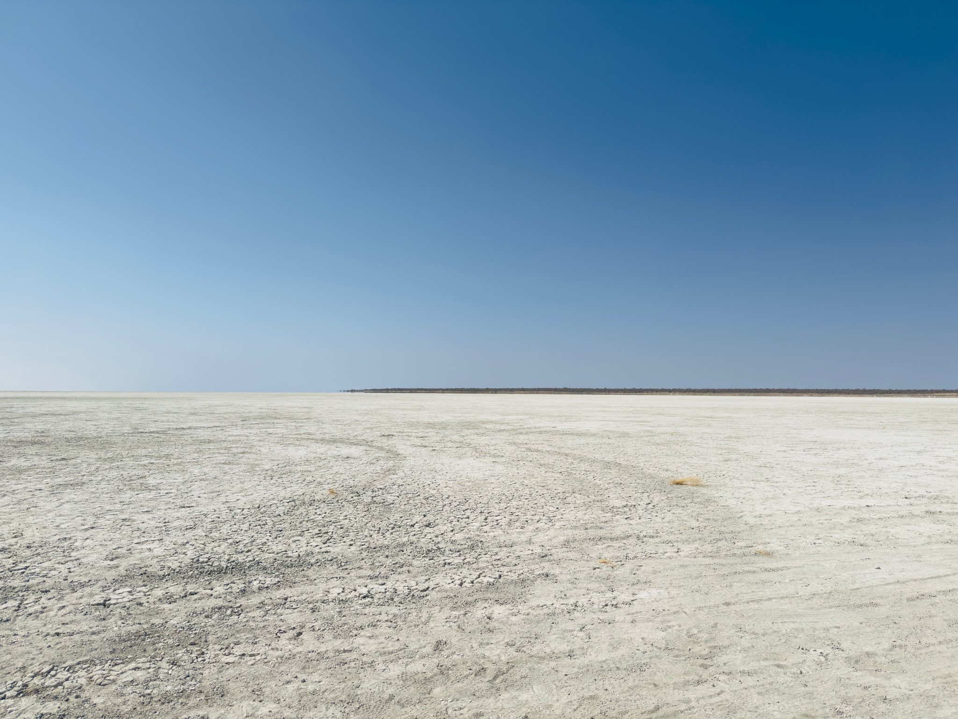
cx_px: 479
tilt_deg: +2.7
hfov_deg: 71.6
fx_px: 664
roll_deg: -0.3
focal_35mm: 24
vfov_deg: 56.8
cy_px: 360
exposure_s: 1/22222
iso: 100
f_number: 1.78
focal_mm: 6.76
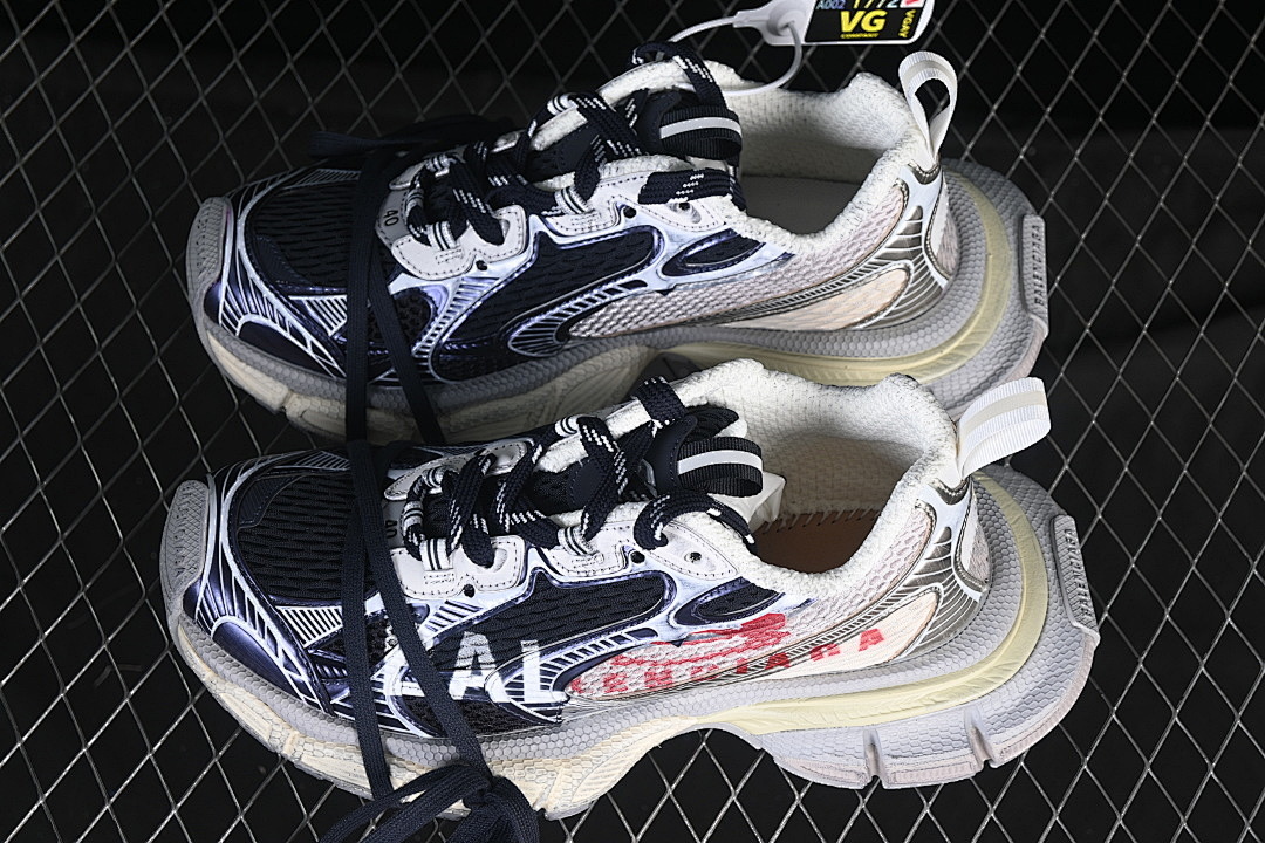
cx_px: 632
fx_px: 2635
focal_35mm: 75
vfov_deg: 18.2
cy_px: 422
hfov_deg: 27.0
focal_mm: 50
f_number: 6.3
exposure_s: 1/60
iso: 160
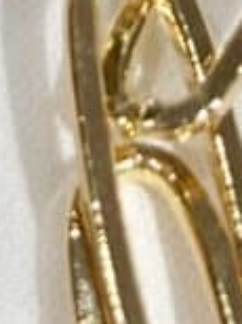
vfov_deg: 5.5
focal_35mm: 346
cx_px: 124
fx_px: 3234
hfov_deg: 4.3
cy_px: -463
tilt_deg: -51.7
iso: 32
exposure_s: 1/274
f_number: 1.6
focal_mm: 5.96
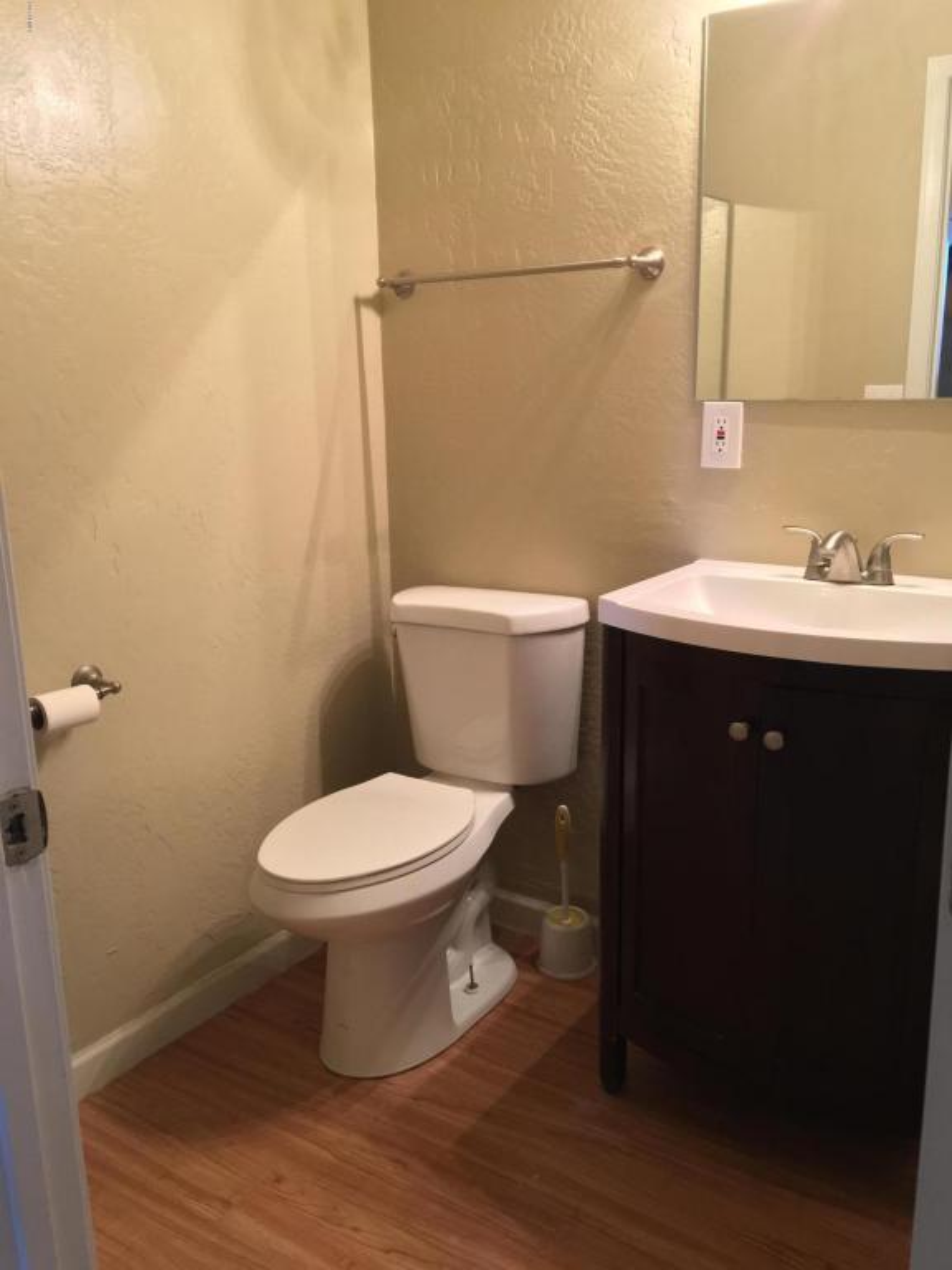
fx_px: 1063
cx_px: 476
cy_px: 635
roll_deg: +1.3
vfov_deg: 61.7
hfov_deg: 48.2
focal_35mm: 29
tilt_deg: -12.5
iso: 200
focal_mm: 4.15
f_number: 2.2
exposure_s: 1/30
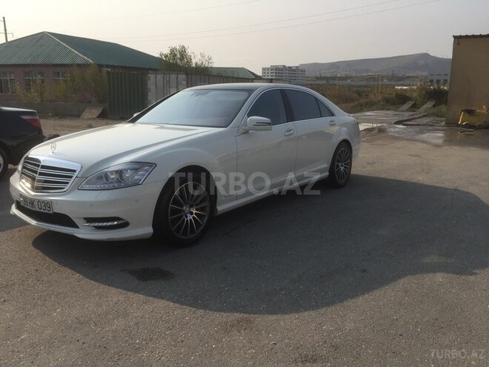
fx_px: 410
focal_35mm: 29
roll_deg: -1.4
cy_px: 184
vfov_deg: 48.2
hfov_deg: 61.7
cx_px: 244
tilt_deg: -13.7
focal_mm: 4.15
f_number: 2.2
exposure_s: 1/2639
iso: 32
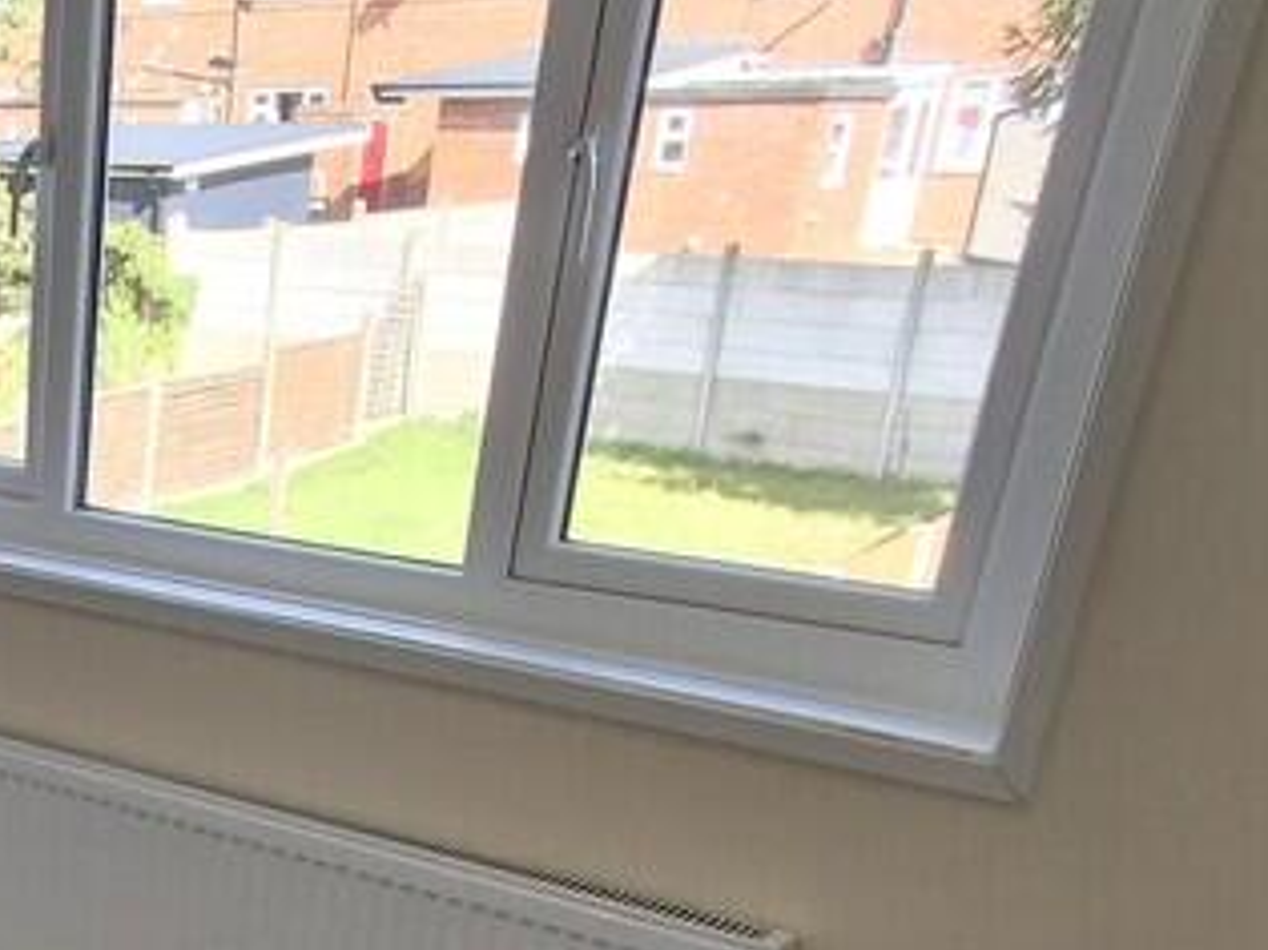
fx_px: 1904
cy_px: 1091
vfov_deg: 25.6
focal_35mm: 52
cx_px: -181
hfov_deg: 31.8
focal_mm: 1.64
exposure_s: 1/120
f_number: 2.2
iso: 40
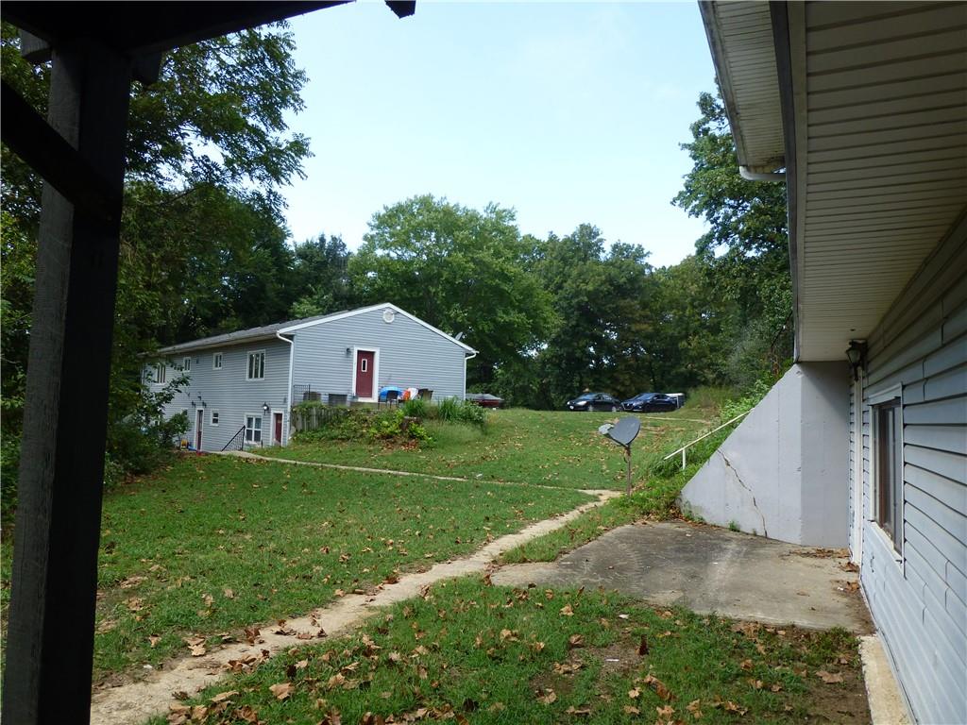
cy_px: 362
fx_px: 670
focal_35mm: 24
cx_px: 484
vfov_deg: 56.8
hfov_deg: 71.6
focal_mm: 4.3
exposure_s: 1/200
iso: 100
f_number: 4
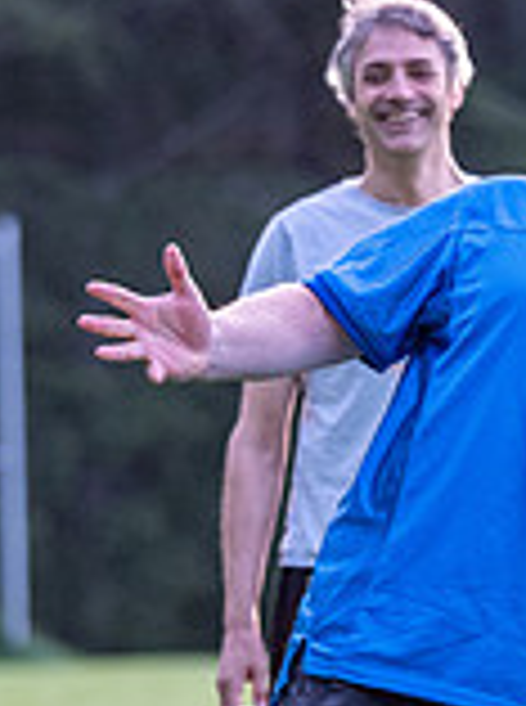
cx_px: 663
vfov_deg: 2.3
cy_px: 481
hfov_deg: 1.7
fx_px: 17536
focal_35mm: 862
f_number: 3.5
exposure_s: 1/800
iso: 1250
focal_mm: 150
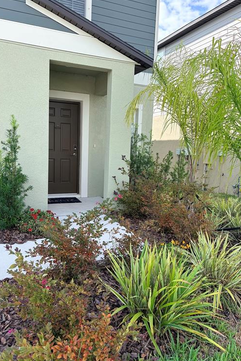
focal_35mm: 28
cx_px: 112
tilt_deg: -5.2
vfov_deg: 65.5
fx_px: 281
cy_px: 177
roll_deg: -1.8
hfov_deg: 46.3
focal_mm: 5.96
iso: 64
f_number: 1.6
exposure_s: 1/1287
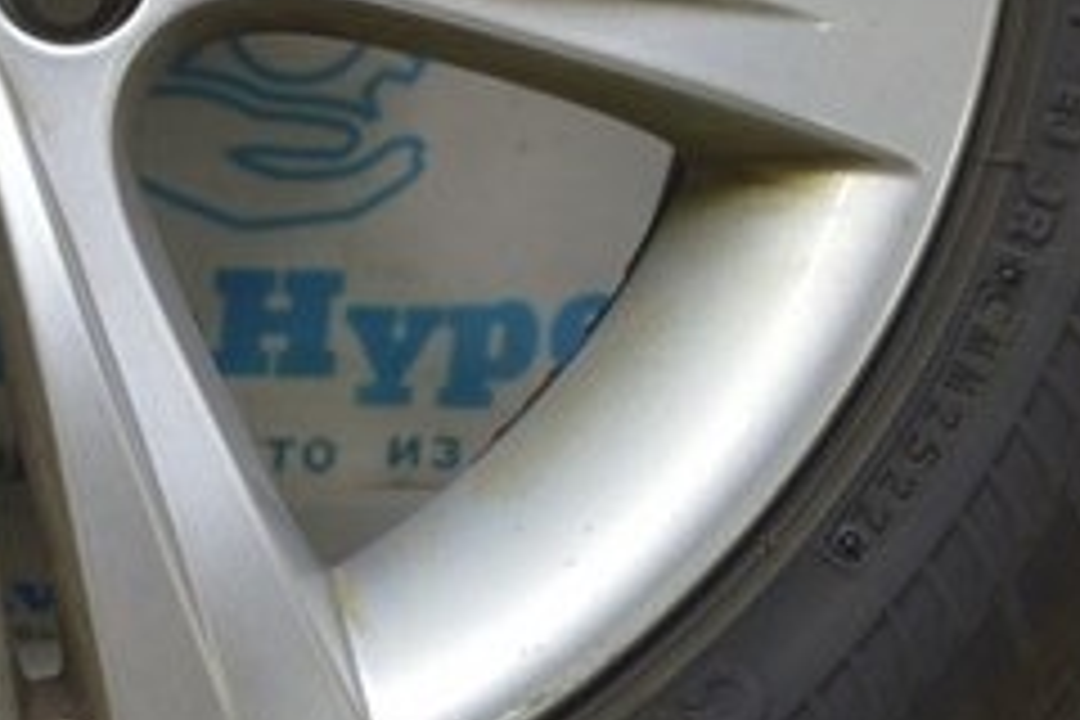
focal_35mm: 115
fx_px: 3450
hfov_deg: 16.7
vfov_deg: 11.6
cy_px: -169
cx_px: -374
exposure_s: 1/20
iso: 400
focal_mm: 18
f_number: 5.6
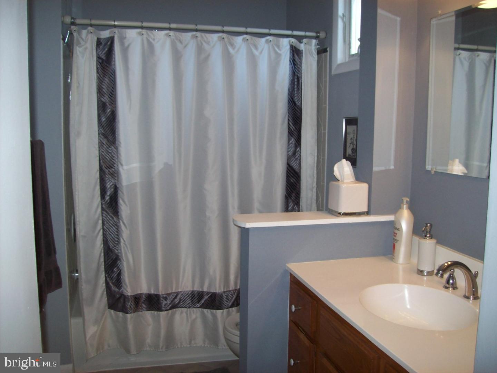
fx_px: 517
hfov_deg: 51.4
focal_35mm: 36
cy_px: 186
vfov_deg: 39.7
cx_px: 248
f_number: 2.7
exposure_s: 1/64
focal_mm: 6
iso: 80
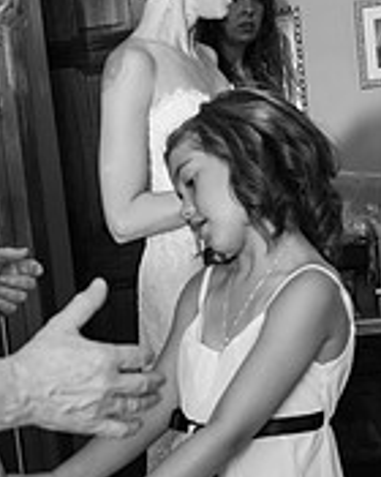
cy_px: 292
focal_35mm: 58
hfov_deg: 26.2
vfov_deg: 32.4
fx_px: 818
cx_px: 195
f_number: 4.5
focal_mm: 24
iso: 1600
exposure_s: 1/60
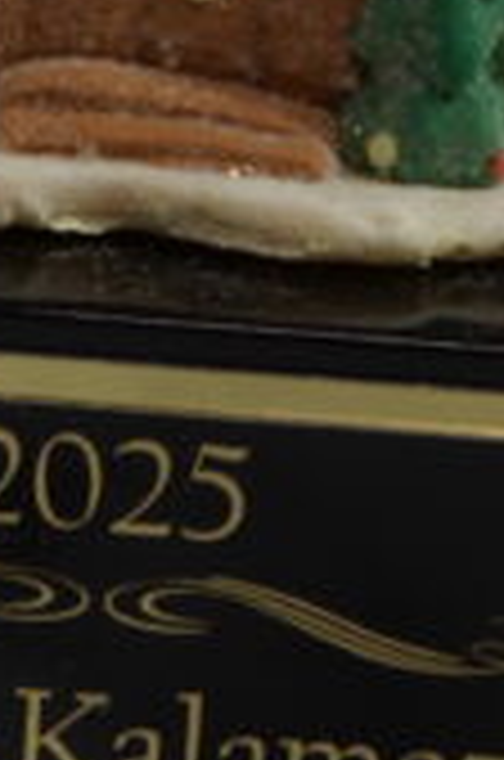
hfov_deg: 5.4
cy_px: -463
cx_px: 234
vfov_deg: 7.9
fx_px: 5377
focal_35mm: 255
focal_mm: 28
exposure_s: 1/80
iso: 400
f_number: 4.5
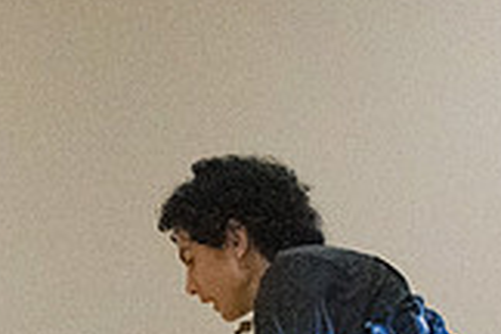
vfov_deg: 2.4
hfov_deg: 3.7
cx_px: 278
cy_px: 529
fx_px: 7834
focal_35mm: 563
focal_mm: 105
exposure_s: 1/1250
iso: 10000
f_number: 4
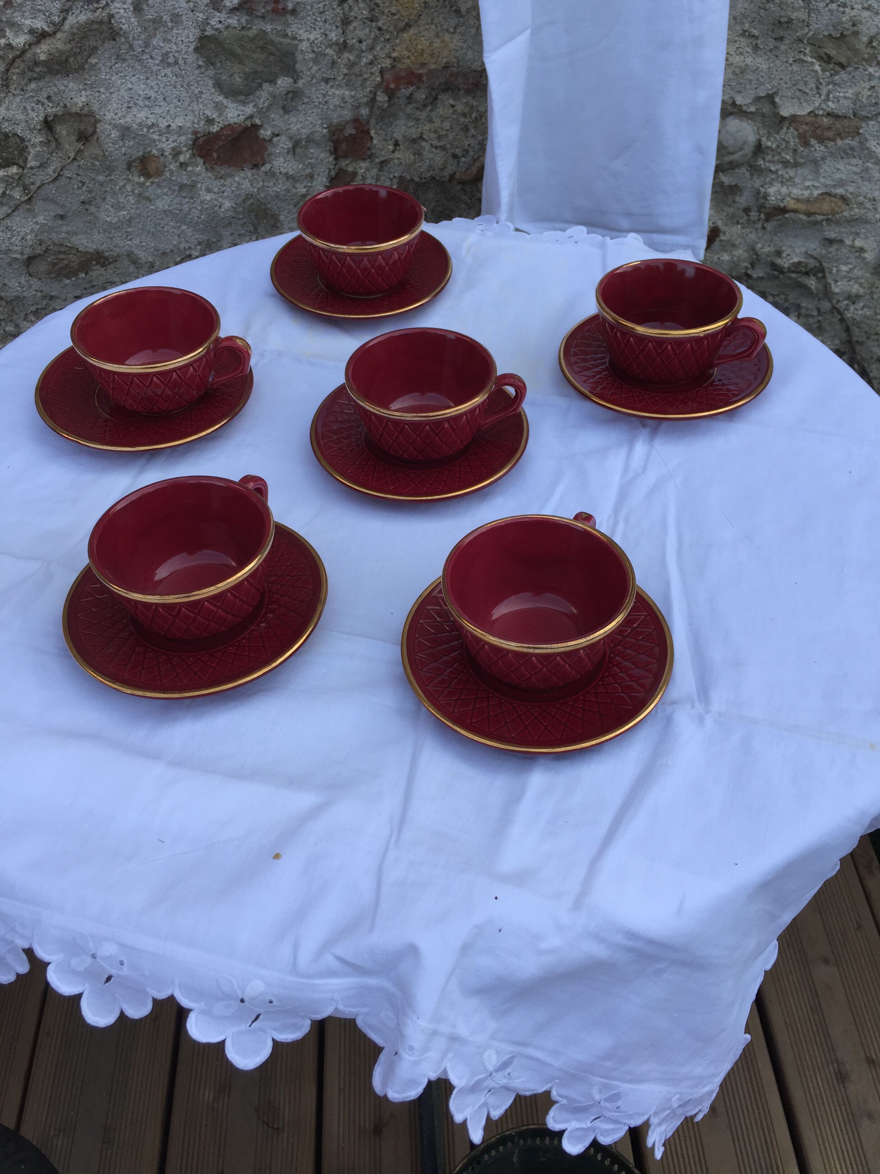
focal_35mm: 29
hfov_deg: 48.2
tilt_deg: -47.9
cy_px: 587
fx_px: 983
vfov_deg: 61.7
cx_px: 440
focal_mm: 4.15
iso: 32
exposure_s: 1/534
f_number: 2.2
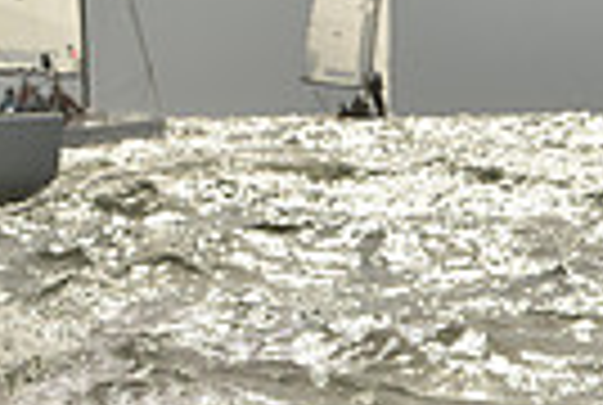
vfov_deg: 3.6
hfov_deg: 5.2
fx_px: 6530
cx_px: -432
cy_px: 223
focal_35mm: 389
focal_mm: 90
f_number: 9
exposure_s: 1/3200
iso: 400
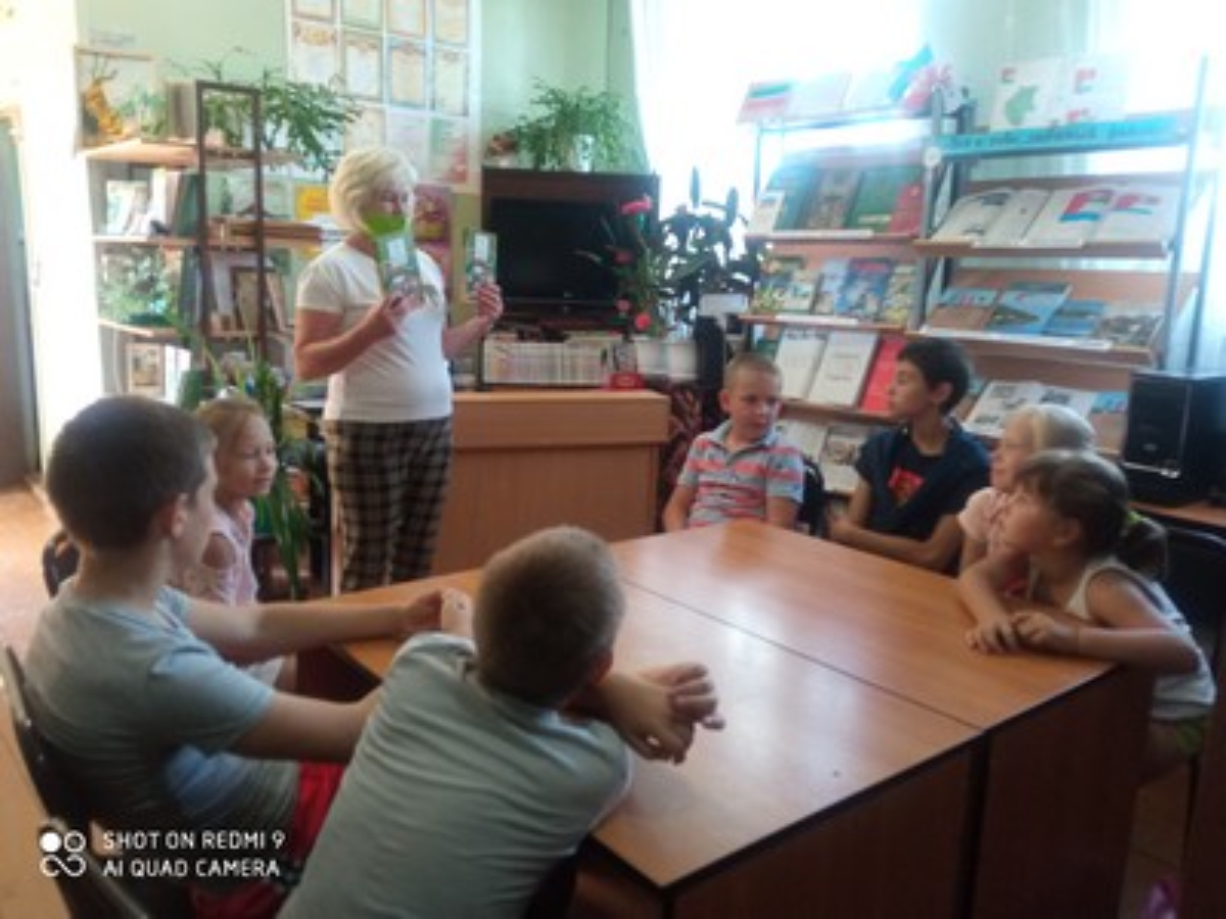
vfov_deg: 51.4
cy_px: 460
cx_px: 613
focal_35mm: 27
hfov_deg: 65.3
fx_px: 956
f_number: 2.2
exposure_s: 1/25
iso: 516
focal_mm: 3.79
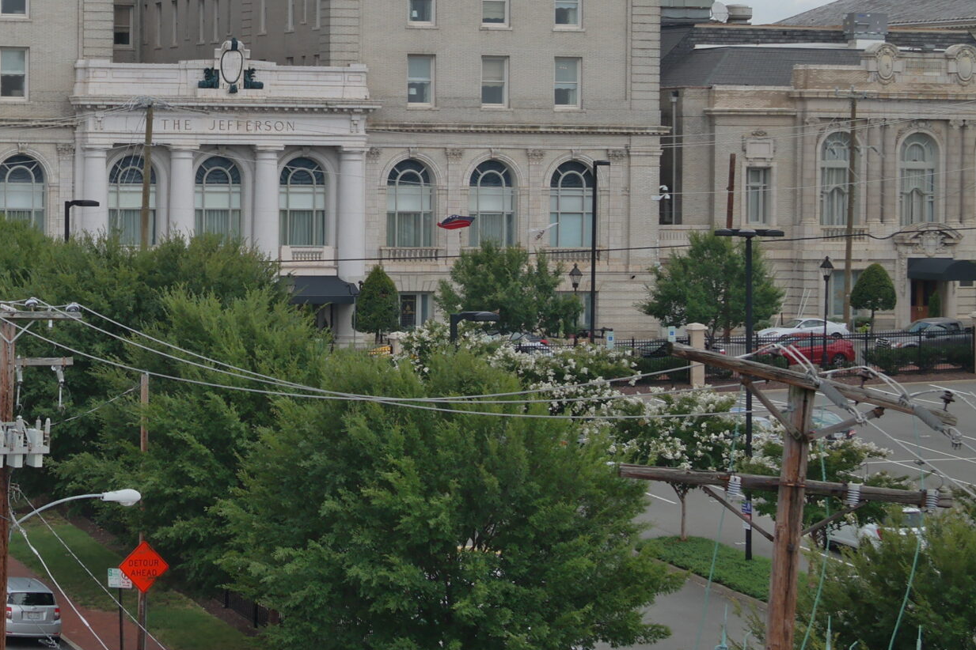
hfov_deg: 18.2
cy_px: 118
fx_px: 2982
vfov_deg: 12.4
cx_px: 18
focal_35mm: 110
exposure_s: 1/250
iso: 100
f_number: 7.1
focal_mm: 35
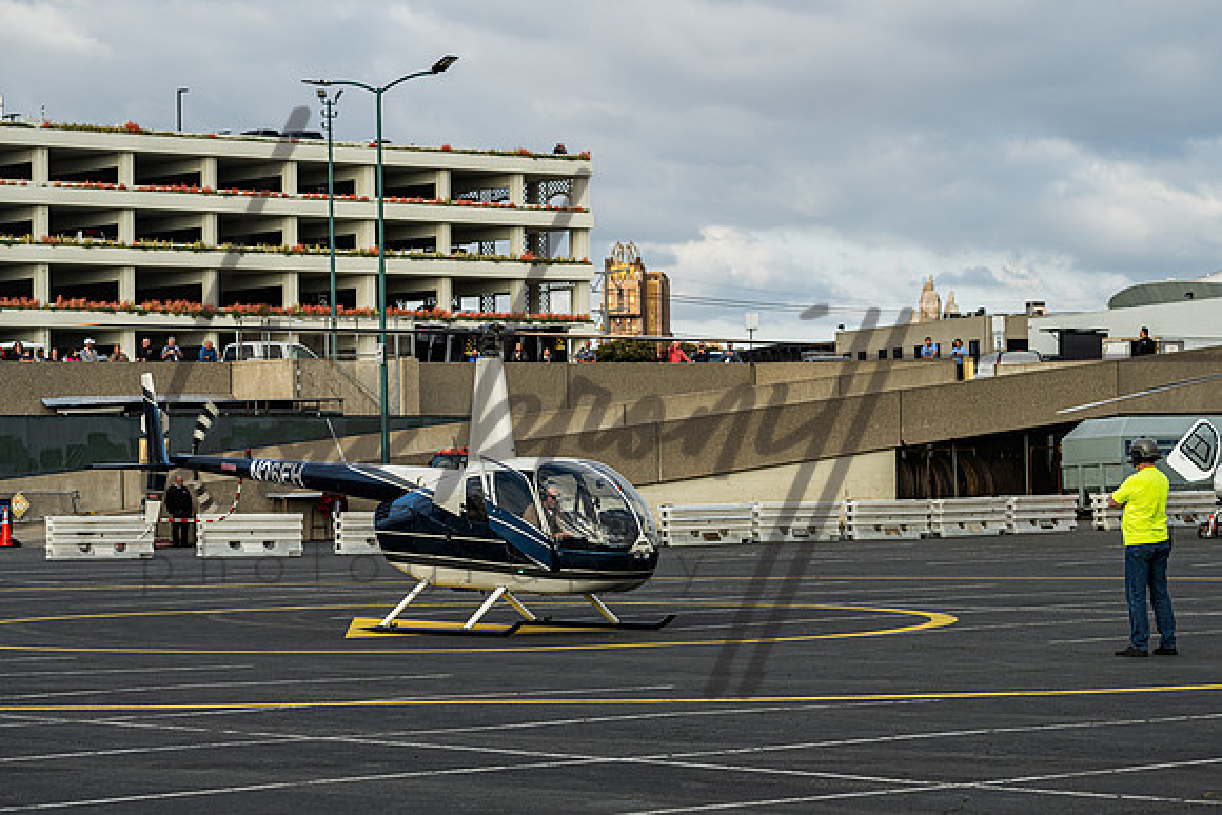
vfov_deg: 12.1
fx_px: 3844
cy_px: 416
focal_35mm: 113
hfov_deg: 18.1
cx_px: 616
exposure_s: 1/320
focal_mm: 100
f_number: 7.1
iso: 160
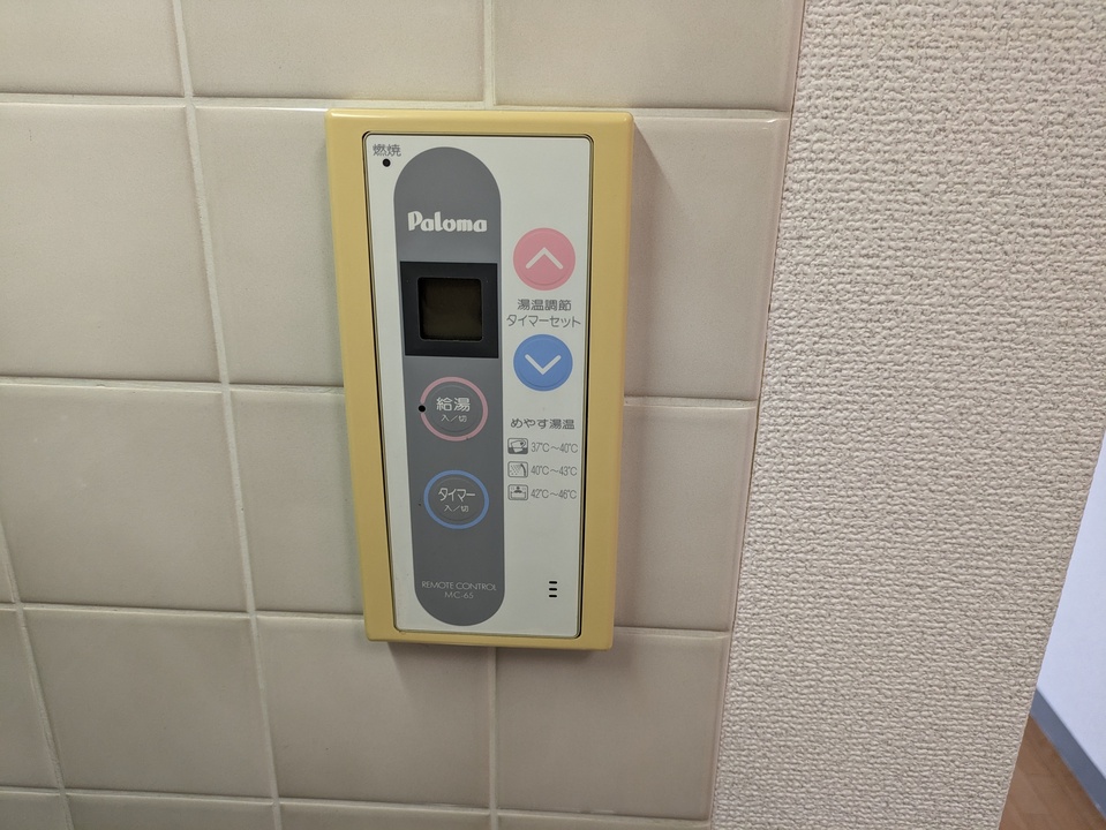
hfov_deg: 69.4
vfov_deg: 54.9
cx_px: 553
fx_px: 799
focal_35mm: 25
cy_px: 415
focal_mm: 5.43
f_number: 1.89
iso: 205
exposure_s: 1/120
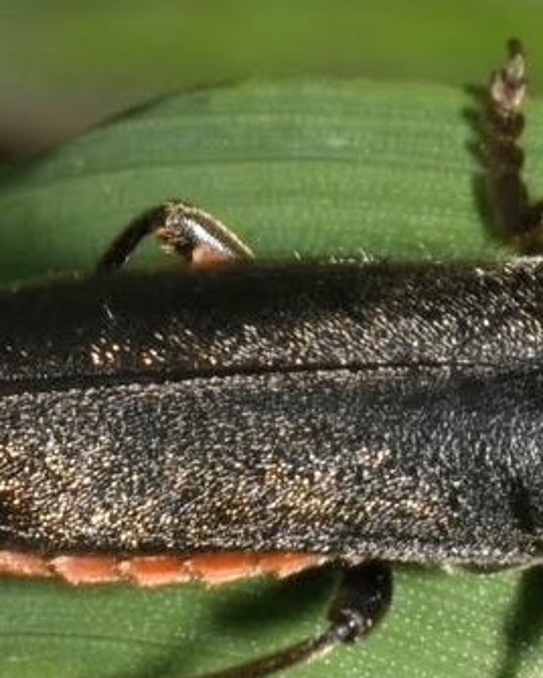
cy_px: 441
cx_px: 584
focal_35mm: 423
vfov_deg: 4.6
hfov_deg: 3.7
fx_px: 8504
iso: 100
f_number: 32
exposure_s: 1/60
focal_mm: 105
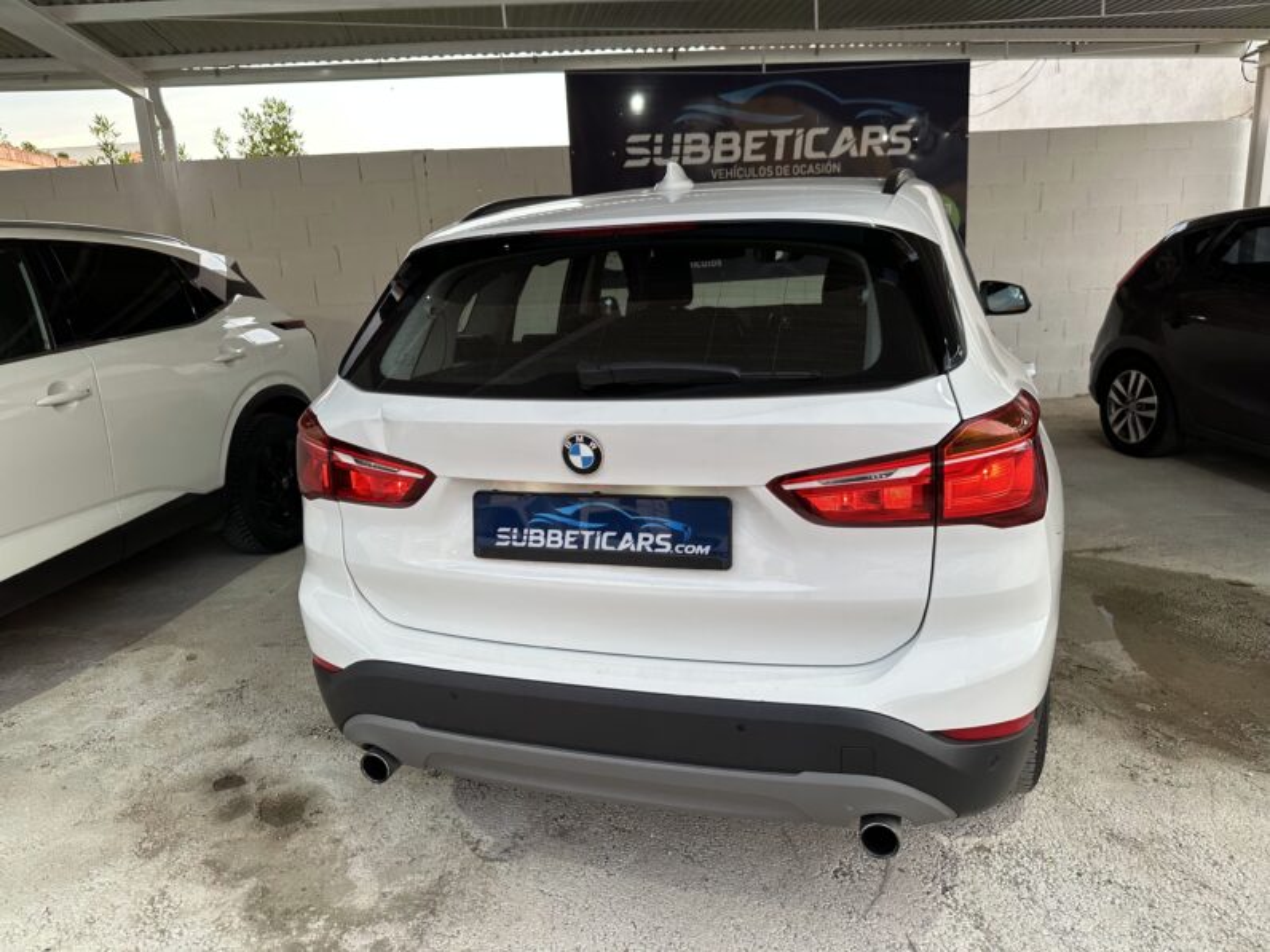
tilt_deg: -14.5
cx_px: 635
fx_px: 881
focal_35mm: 24
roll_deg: +2.9
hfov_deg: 71.6
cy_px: 476
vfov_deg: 56.8
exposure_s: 1/100
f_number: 1.78
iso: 100
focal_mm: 6.86
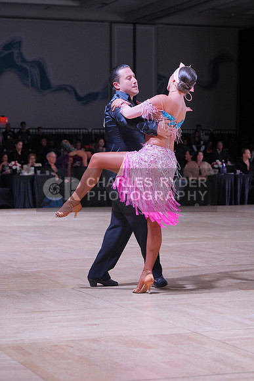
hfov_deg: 13.8
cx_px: 127
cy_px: 190
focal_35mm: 99
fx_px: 1047
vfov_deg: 20.6
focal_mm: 99
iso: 2000
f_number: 5.6
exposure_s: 1/400
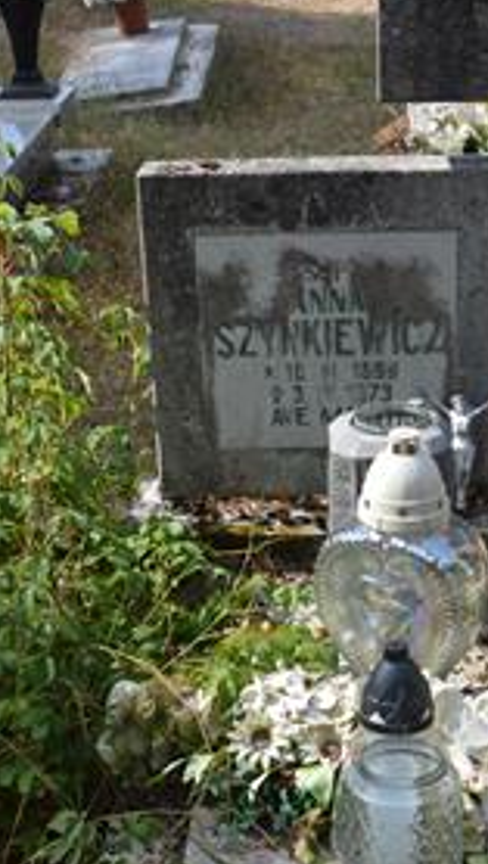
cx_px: 379
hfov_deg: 18.4
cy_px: 625
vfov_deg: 31.9
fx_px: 1491
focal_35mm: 65
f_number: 6.3
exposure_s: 1/160
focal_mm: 18
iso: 100
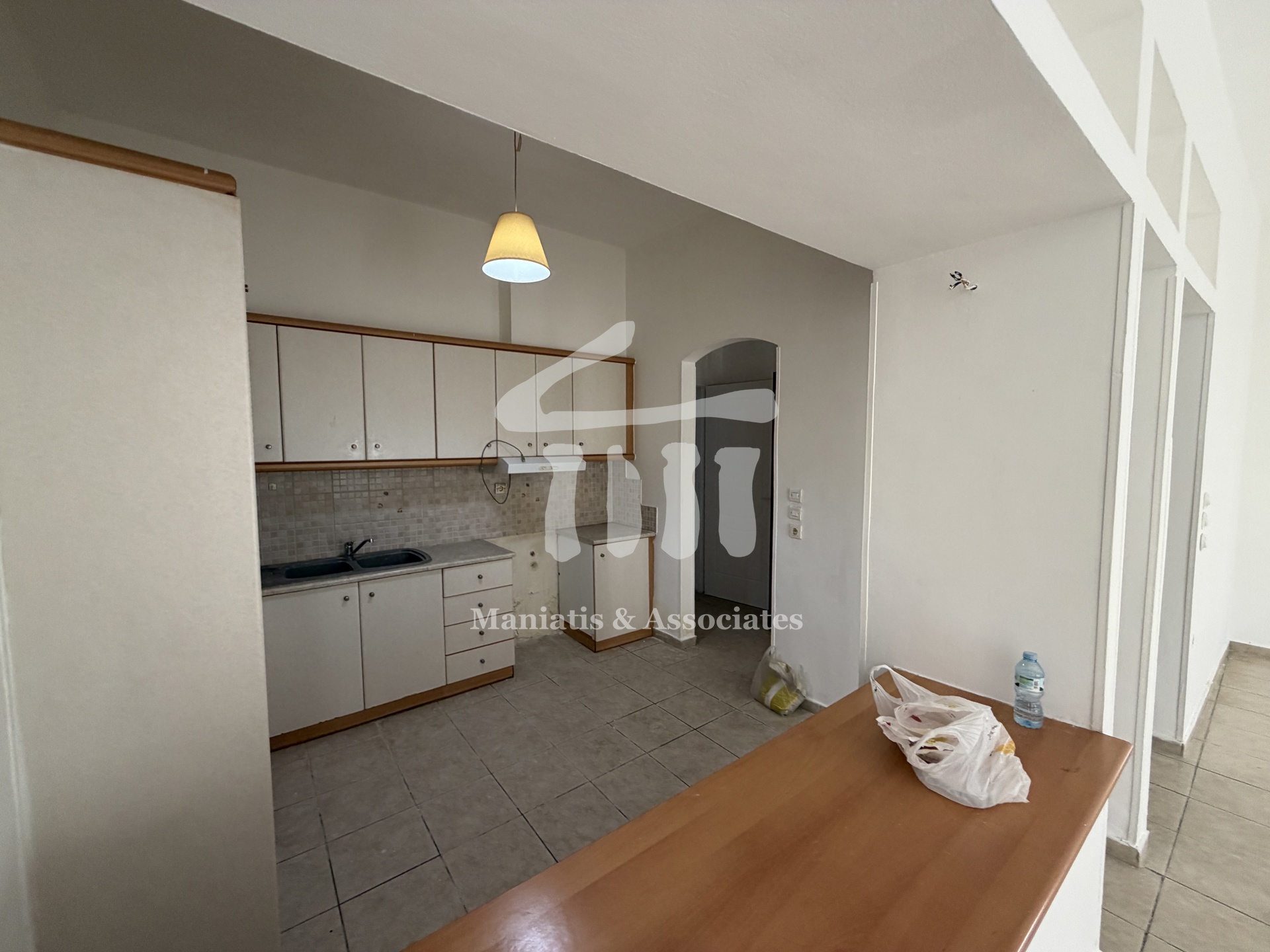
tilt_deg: -4.7
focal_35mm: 14
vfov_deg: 85.7
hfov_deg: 102.1
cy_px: 476
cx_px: 635
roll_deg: -0.1
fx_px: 514
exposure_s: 1/121
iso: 200
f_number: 2.2
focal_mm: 2.22
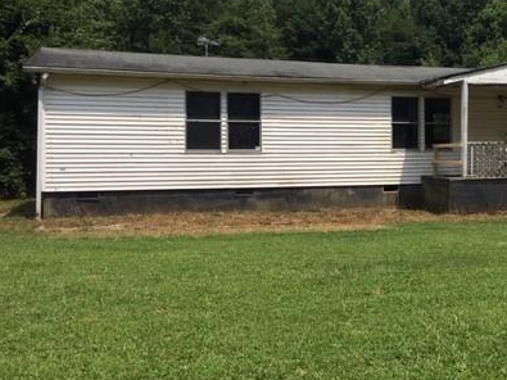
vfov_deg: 30.8
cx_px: 404
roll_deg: -0.3
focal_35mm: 47
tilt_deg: -0.3
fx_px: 688
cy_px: 171
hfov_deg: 38.9
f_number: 2.2
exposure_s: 1/2137
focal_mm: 4.15
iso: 25
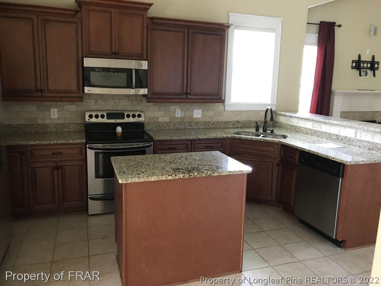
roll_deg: -2.7
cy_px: 143
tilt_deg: -10.0
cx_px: 190
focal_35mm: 28
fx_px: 308
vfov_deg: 49.7
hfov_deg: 63.4
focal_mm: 3.99
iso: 100
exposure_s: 1/9
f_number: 1.8
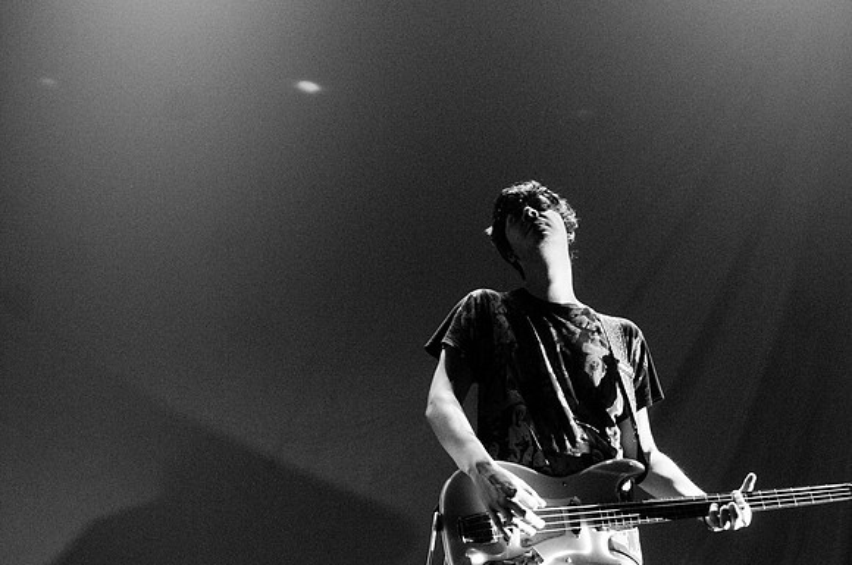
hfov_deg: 37.9
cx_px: 426
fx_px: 1241
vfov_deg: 25.7
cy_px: 282
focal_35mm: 52
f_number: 2.8
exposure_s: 1/100
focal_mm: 35
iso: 1000
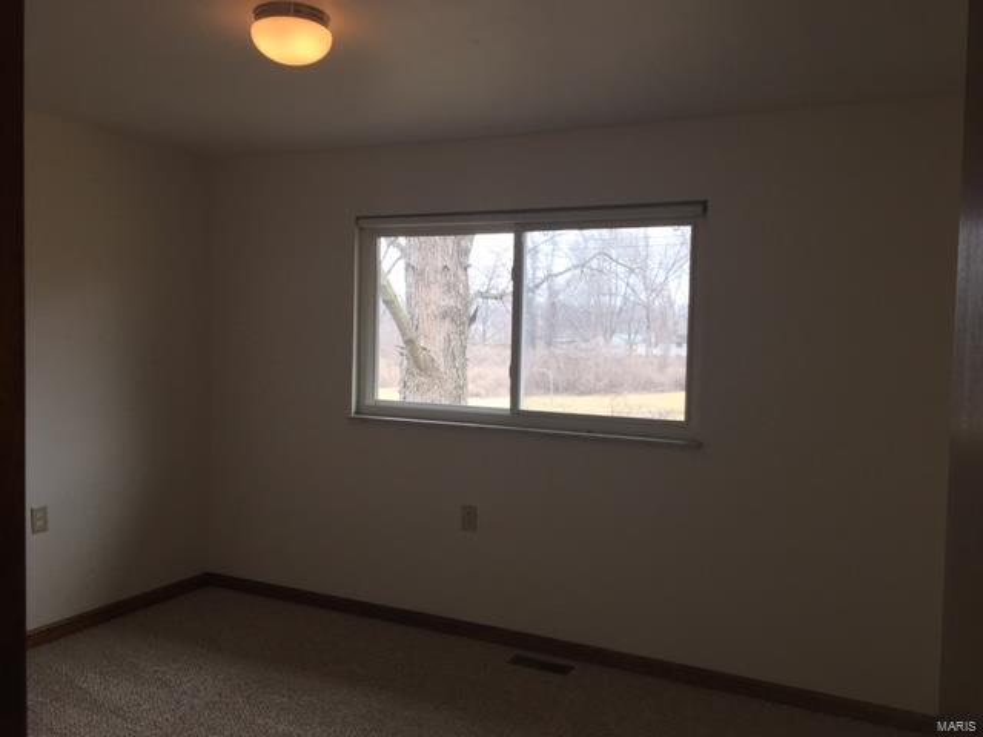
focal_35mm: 29
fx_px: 824
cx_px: 492
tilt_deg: -2.8
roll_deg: -1.3
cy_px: 368
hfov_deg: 61.7
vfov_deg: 48.2
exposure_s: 1/120
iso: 25
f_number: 2.2
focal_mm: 4.15
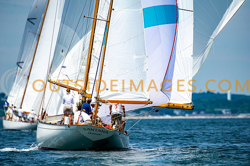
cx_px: 125
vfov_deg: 2.3
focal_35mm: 604
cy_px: 83
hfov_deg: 3.4
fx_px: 4194
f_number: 5
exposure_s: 1/3200
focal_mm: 600
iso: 400
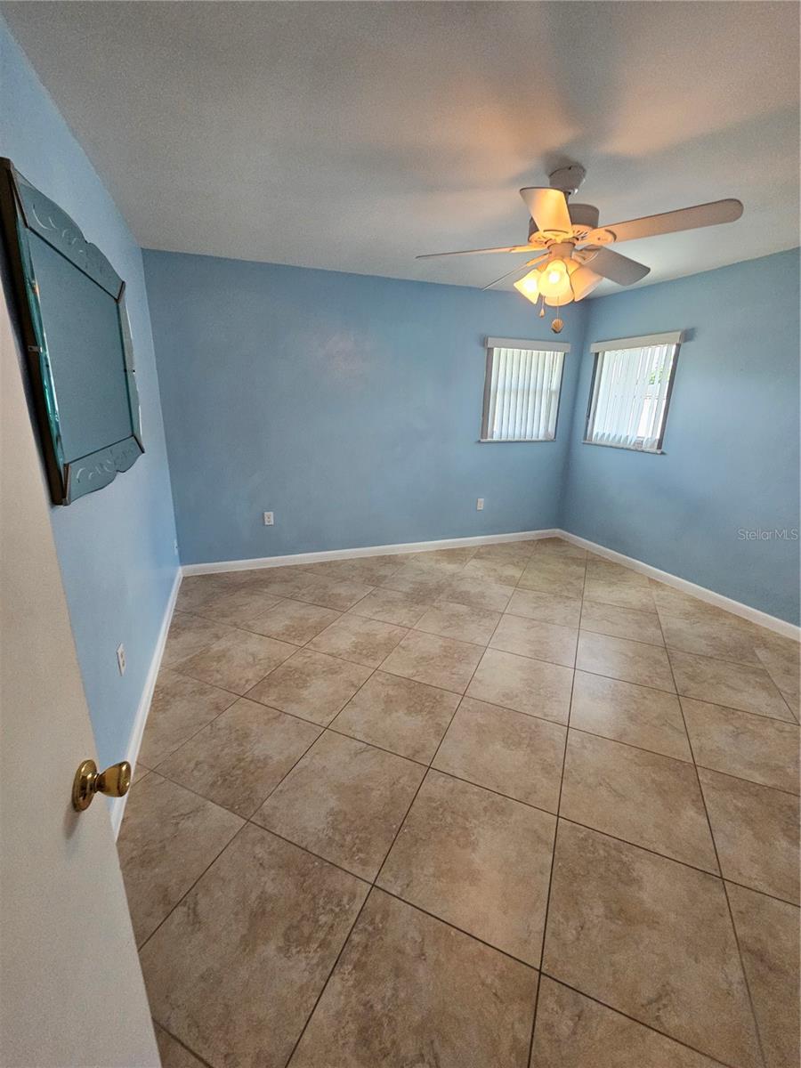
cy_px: 534
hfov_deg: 89.9
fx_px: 401
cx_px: 400
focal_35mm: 13
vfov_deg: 106.2
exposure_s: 1/60
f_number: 2.2
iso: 200
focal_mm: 2.2
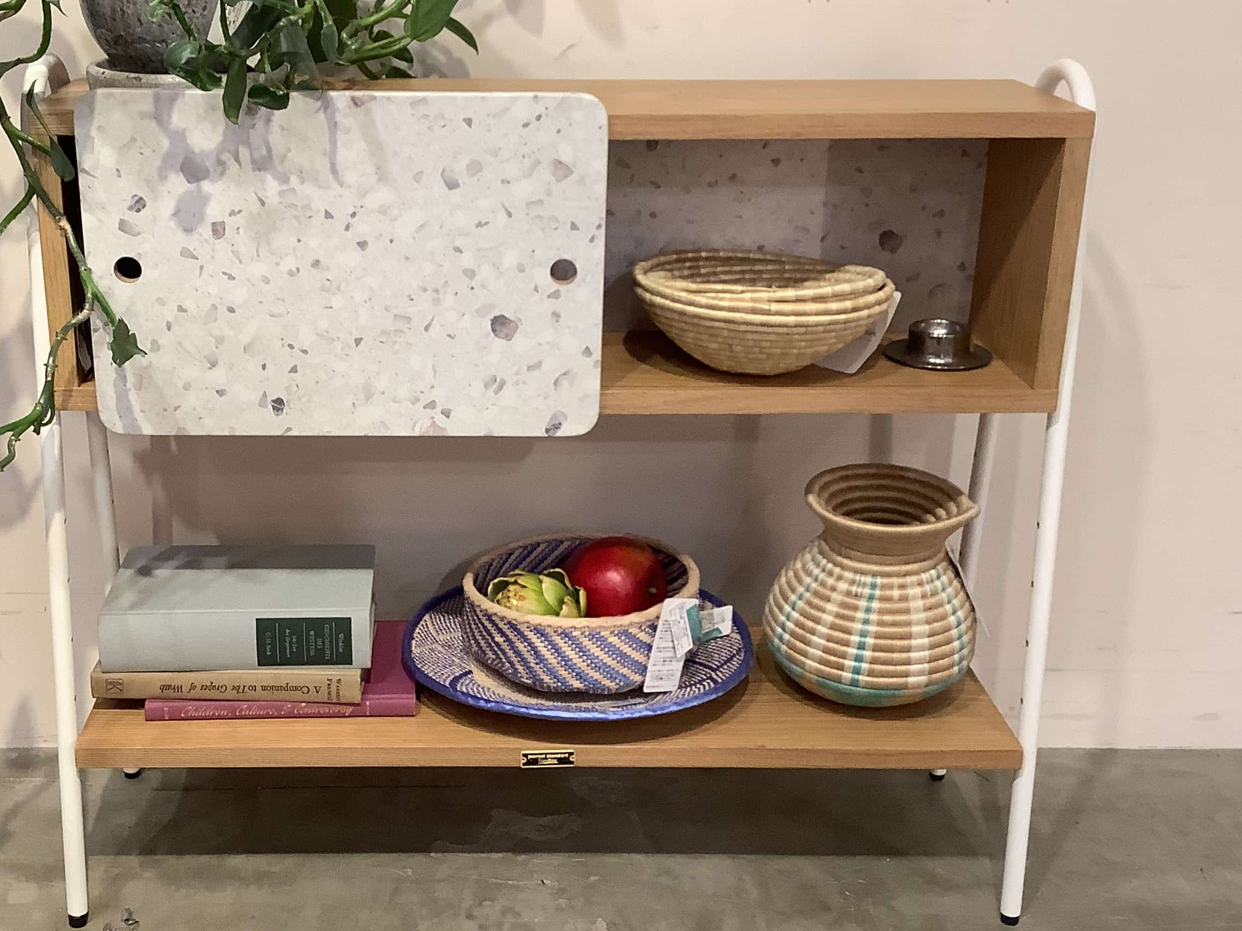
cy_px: 405
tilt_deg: -18.8
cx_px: 486
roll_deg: -0.9
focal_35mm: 44
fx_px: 1579
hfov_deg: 42.7
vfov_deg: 32.8
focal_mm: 3.3
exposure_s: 1/60
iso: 160
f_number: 2.4
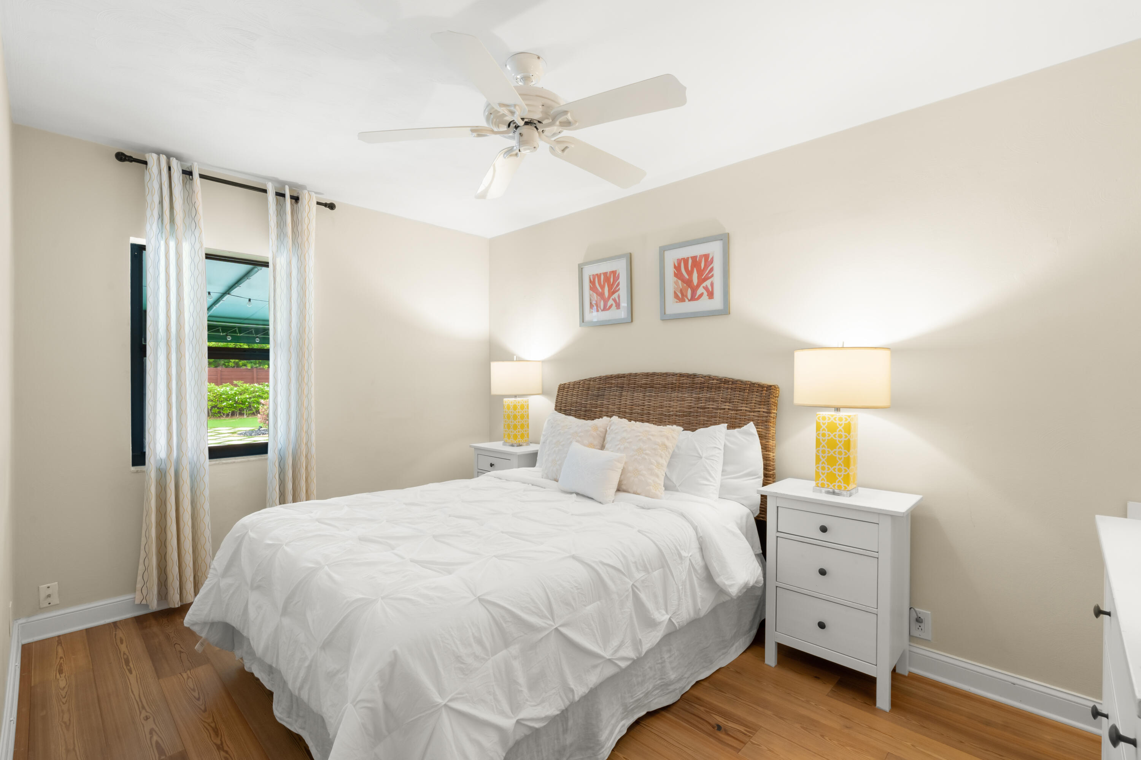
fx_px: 507
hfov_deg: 96.7
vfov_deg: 73.7
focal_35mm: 16
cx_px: 570
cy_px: 380
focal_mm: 16
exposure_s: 1/20
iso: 500
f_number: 11
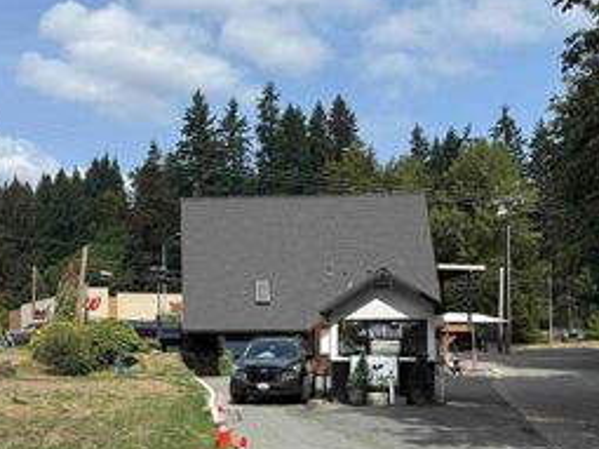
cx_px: 211
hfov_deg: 40.1
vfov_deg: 30.3
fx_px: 813
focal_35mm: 47
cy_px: 337
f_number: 1.78
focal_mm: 6.76
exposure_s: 1/4975
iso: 80
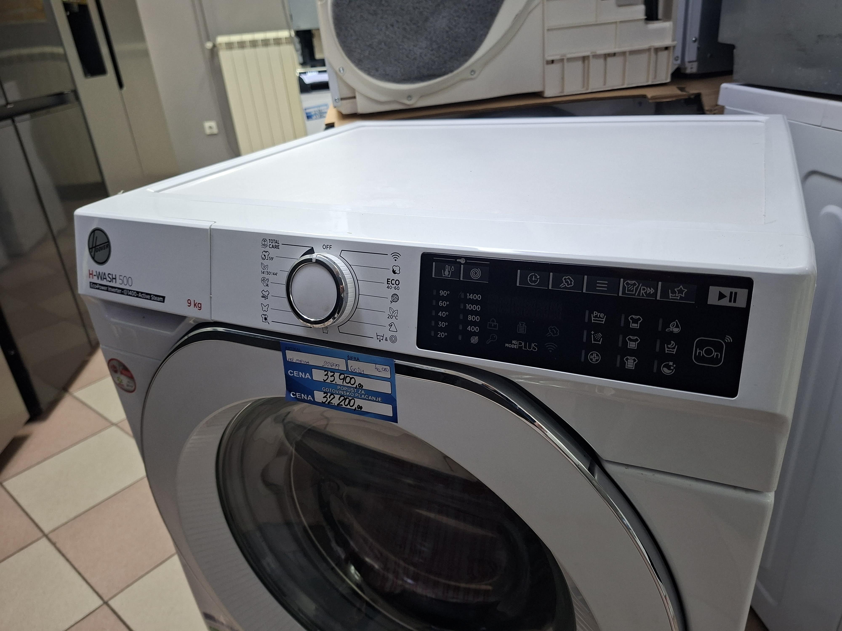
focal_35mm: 23
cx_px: 421
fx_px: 559
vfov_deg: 58.9
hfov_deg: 73.9
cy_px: 316
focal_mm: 5.54
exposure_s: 1/50
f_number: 1.8
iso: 160
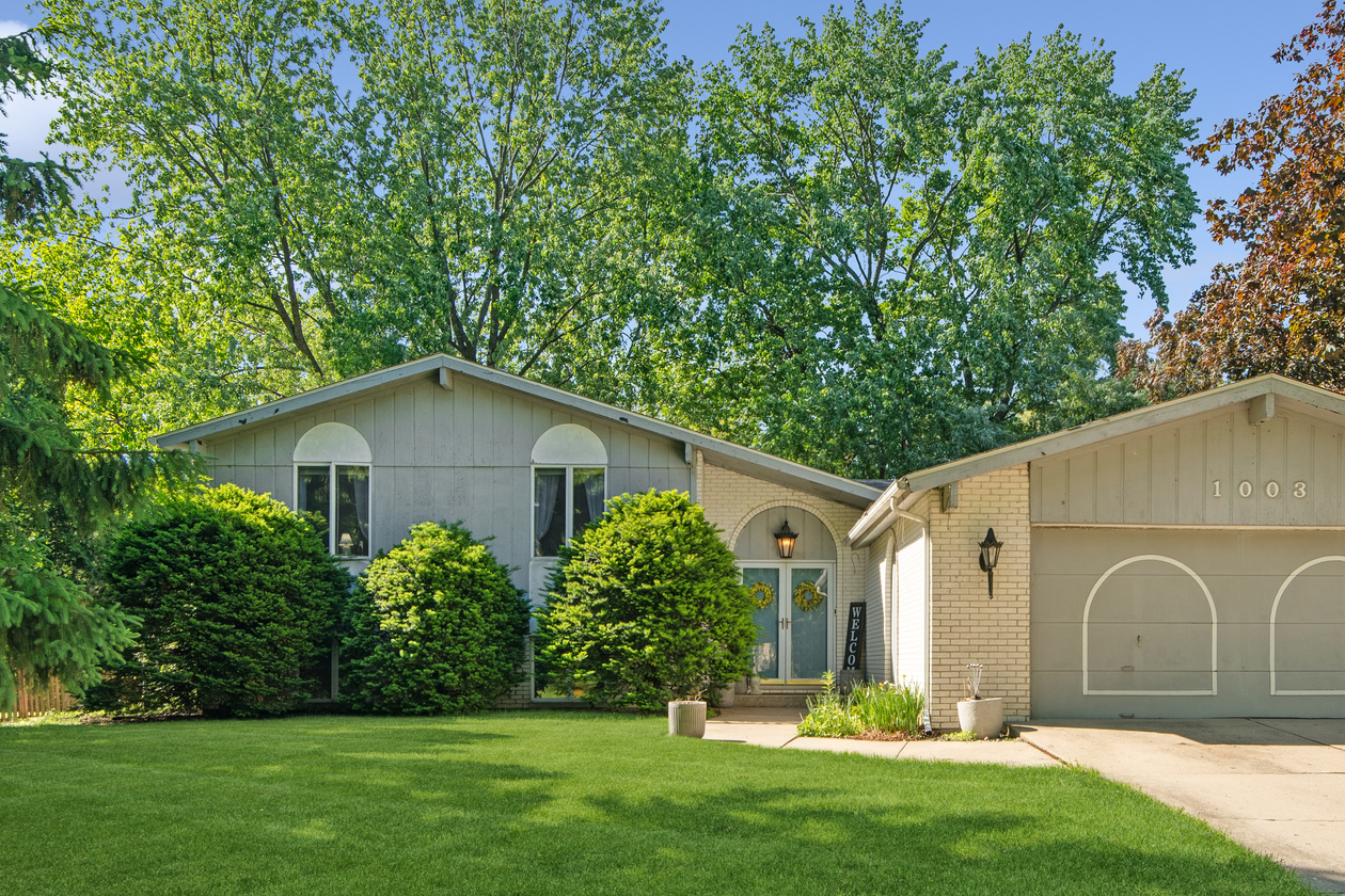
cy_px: 449
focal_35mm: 27
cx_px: 864
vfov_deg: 47.9
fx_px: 1009
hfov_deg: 66.1
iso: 250
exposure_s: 1/60
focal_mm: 14
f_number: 8
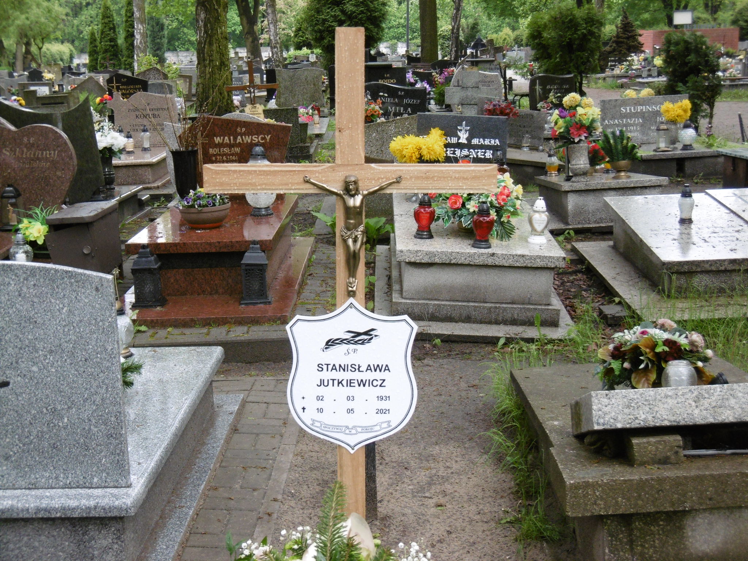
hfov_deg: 32.7
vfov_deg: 24.8
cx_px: 374
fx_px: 1275
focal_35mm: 59
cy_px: 280
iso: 200
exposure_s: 1/60
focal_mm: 10.5
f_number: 4.2
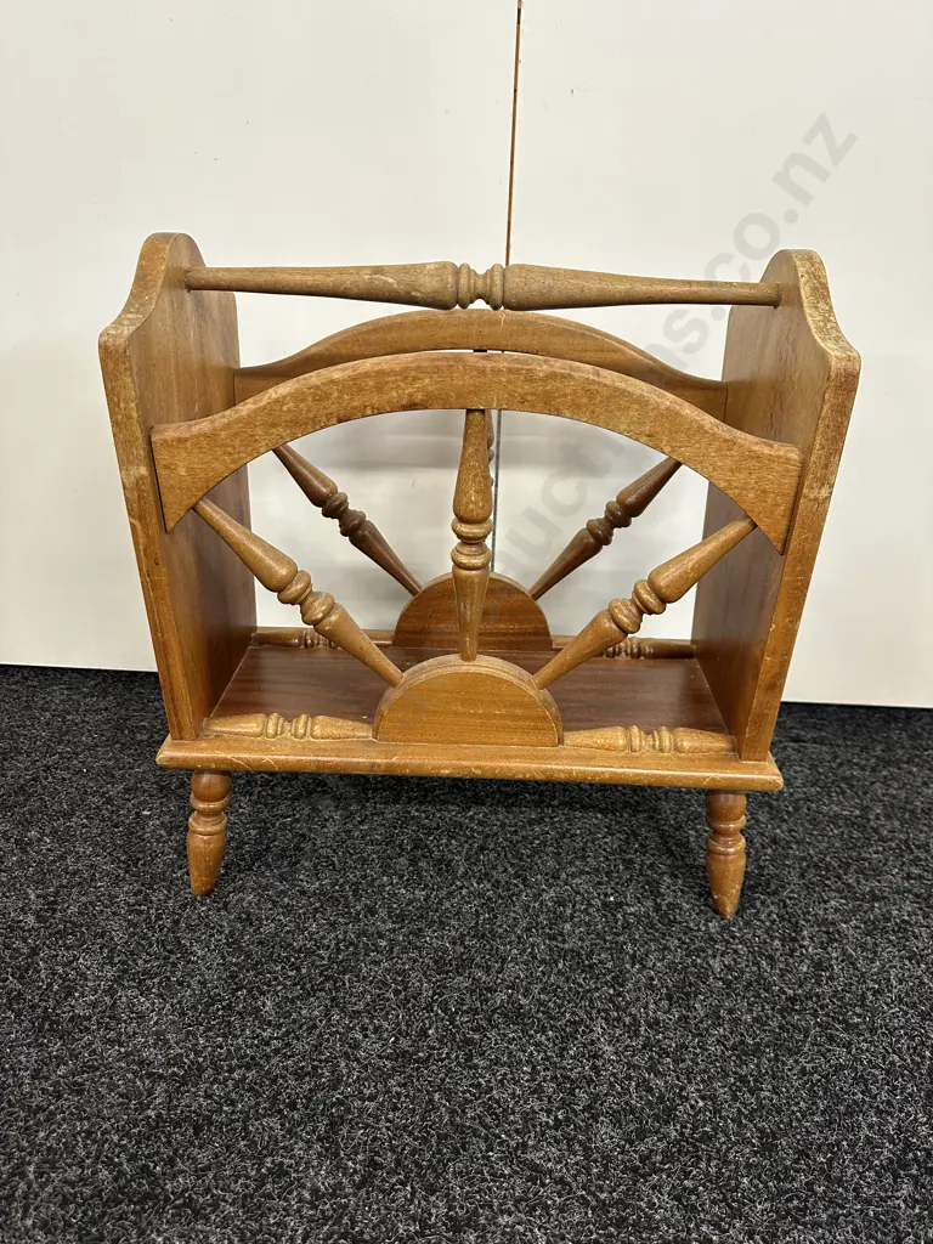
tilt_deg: -27.0
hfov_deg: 56.8
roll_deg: -2.8
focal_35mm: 24
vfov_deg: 71.6
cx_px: 466
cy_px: 622
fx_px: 862
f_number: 1.78
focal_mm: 6.86
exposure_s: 1/50
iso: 160
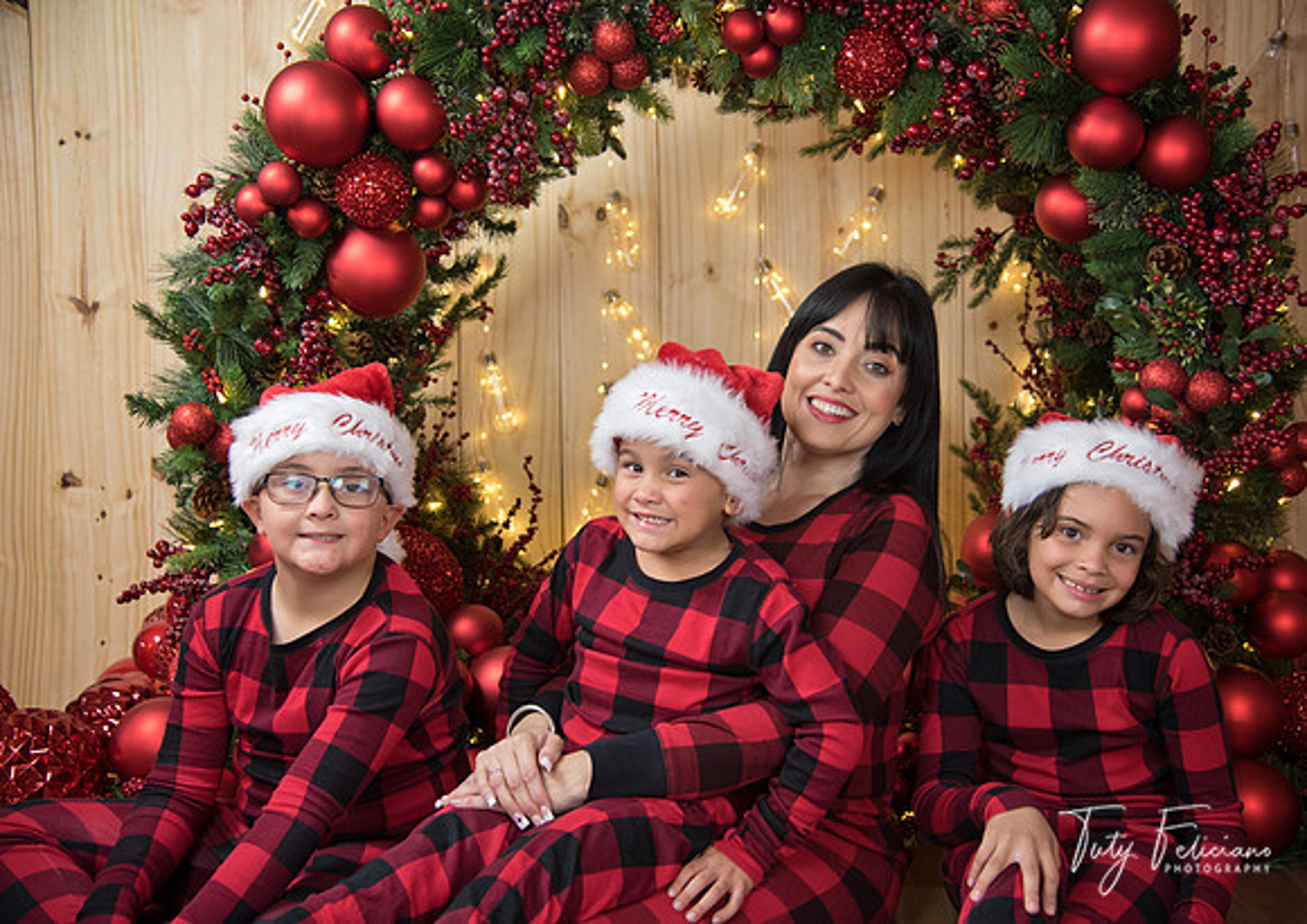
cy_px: 462
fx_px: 1769
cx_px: 692
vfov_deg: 29.3
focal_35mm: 48
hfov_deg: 40.5
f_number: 4
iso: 1000
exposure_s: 1/80
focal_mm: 46
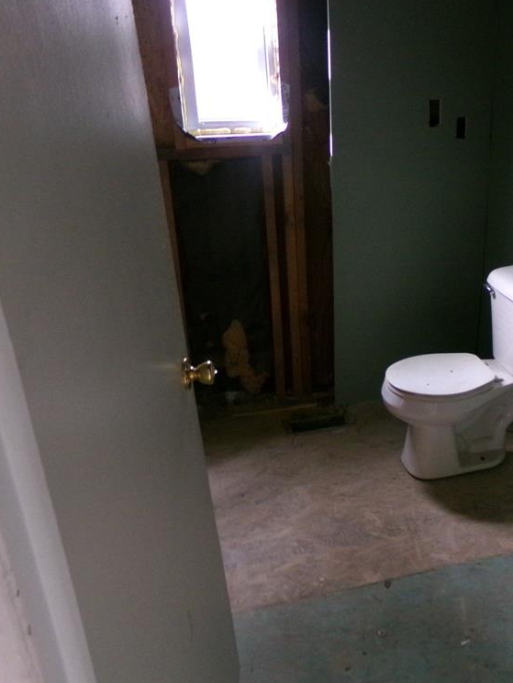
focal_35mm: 33
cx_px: 386
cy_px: 333
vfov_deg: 55.3
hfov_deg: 41.6
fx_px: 652
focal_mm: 4.3
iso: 734
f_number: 3.7
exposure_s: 1/17
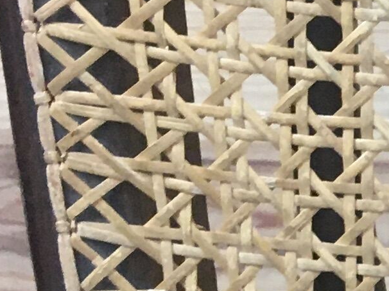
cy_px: 253
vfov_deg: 7.7
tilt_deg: -78.6
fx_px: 2168
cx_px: 1064
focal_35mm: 193
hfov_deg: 8.8
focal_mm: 4.15
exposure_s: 1/33
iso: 64
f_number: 2.2
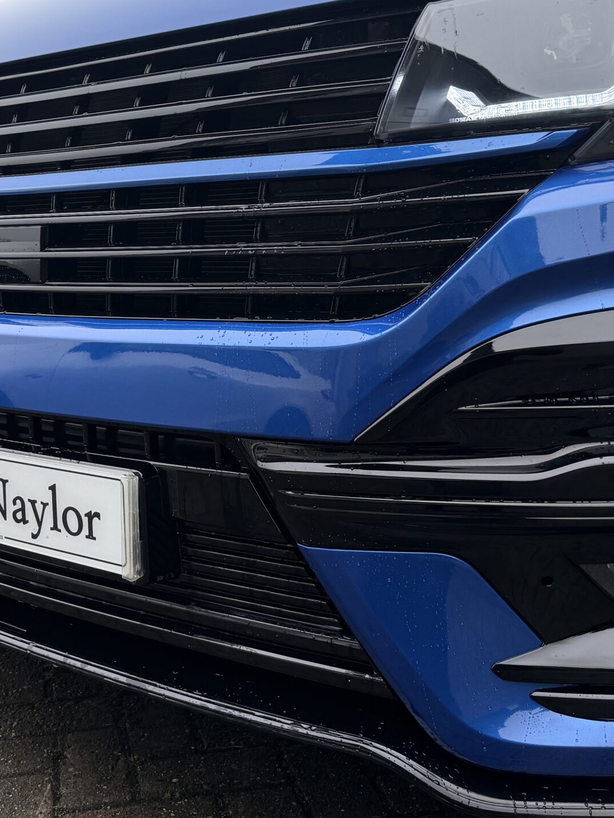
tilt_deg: -2.4
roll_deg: +1.5
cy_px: 301
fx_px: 1017
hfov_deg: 33.4
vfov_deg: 43.5
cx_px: 215
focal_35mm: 43
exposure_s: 1/920
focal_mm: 6.76
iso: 100
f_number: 1.78
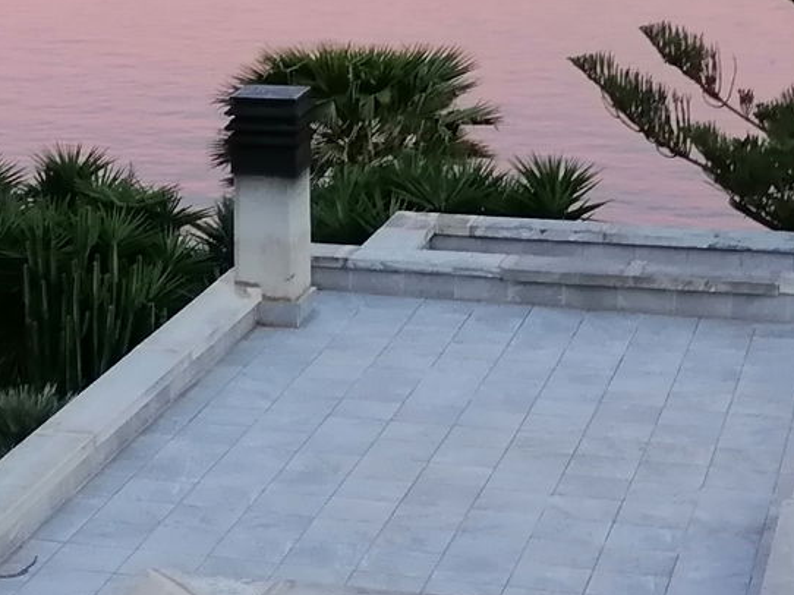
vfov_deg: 12.4
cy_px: -103
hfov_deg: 16.7
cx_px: 111
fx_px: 2682
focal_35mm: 117
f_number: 1.8
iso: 100
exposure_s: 1/33.3
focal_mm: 5.4
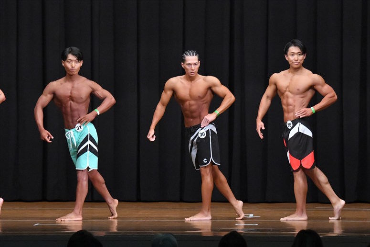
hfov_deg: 10.2
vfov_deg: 6.8
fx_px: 2075
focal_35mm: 202
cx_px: 185
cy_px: 124
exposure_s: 1/400
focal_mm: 135
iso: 8000
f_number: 5.6
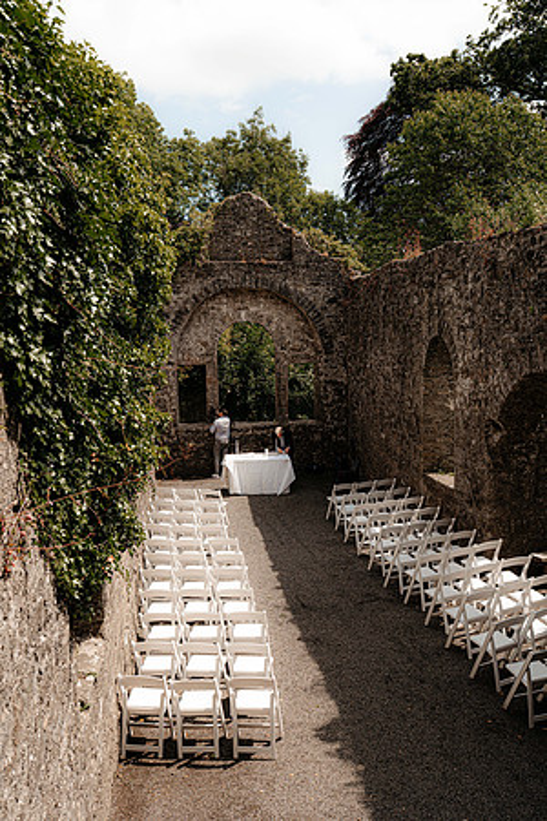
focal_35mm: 35
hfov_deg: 37.9
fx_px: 798
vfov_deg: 54.4
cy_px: 410
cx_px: 274
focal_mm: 35
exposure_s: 1/320
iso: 200
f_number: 8
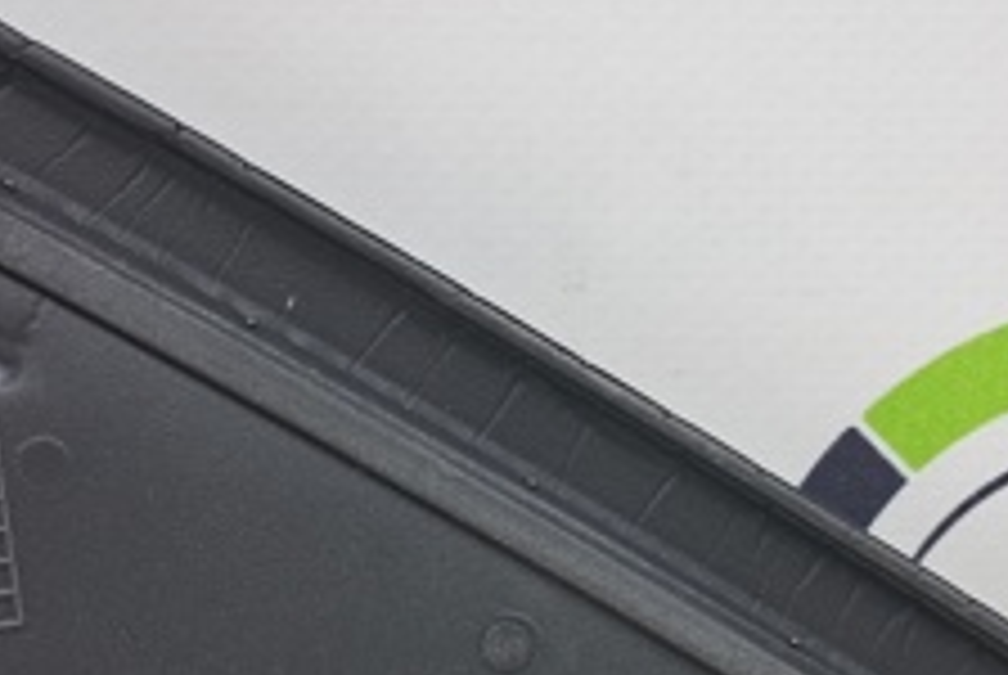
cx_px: 567
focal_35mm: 80
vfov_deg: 16.9
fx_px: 2243
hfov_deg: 25.3
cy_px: 619
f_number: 1.8
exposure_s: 1/50
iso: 50
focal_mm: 4
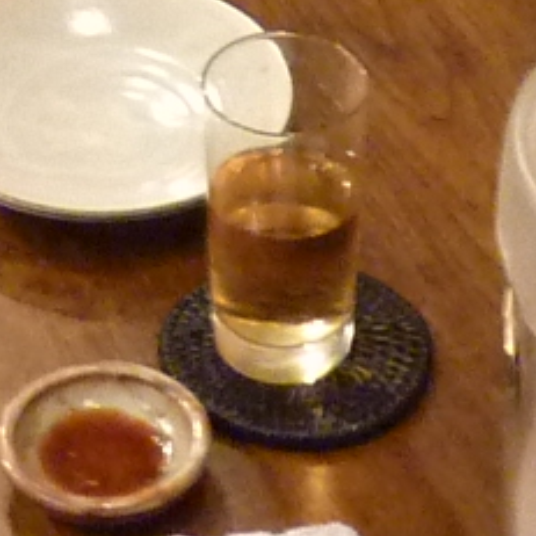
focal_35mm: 196
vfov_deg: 8.1
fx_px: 3434
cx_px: 81
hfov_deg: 8.9
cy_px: -859
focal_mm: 4.1
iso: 400
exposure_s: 1/10
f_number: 3.3
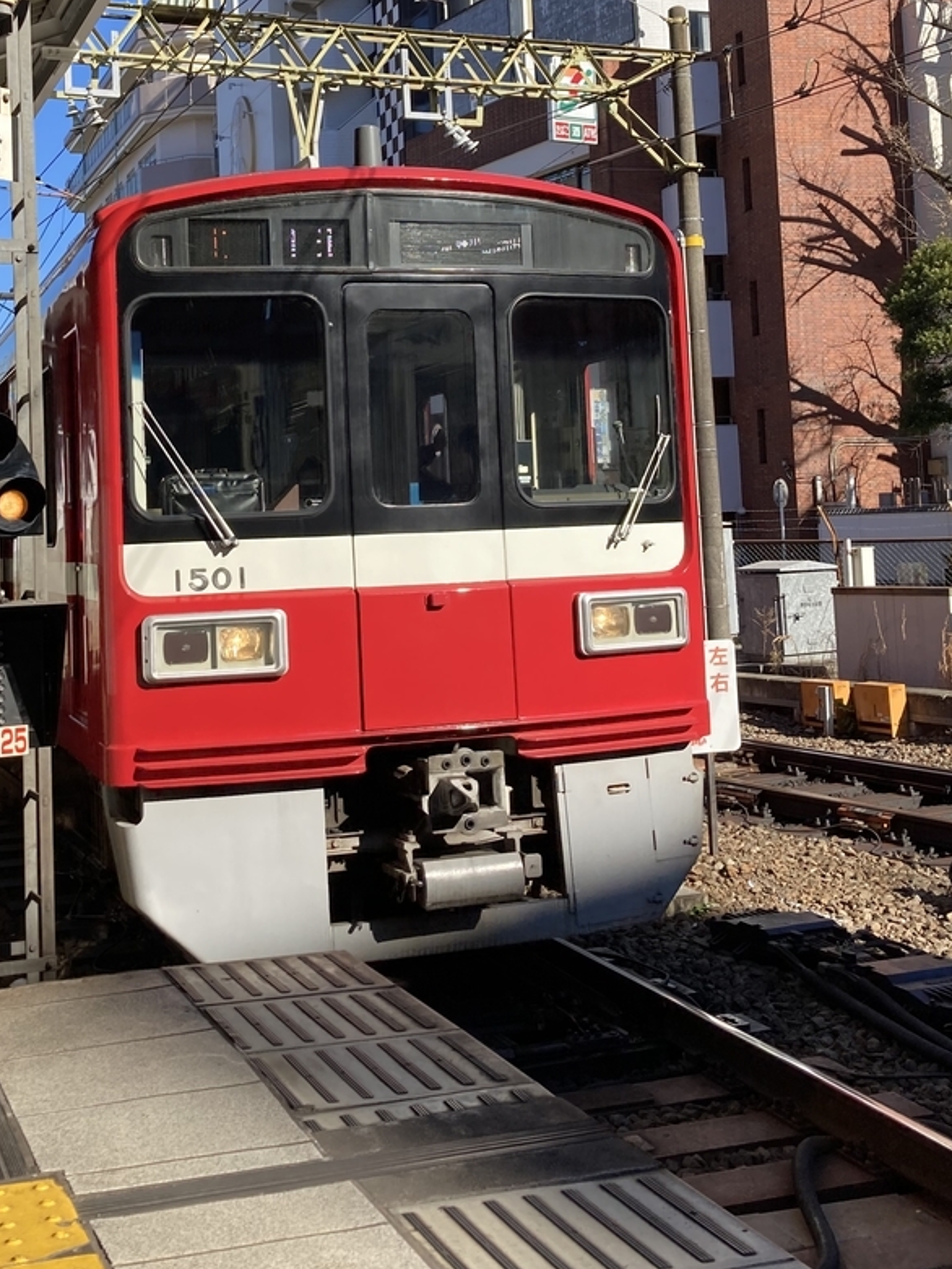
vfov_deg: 43.3
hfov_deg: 33.2
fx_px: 1576
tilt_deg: +4.8
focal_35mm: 43
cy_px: 427
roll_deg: +2.5
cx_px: 292
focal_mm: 3.99
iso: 20
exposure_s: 1/1215
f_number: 1.8
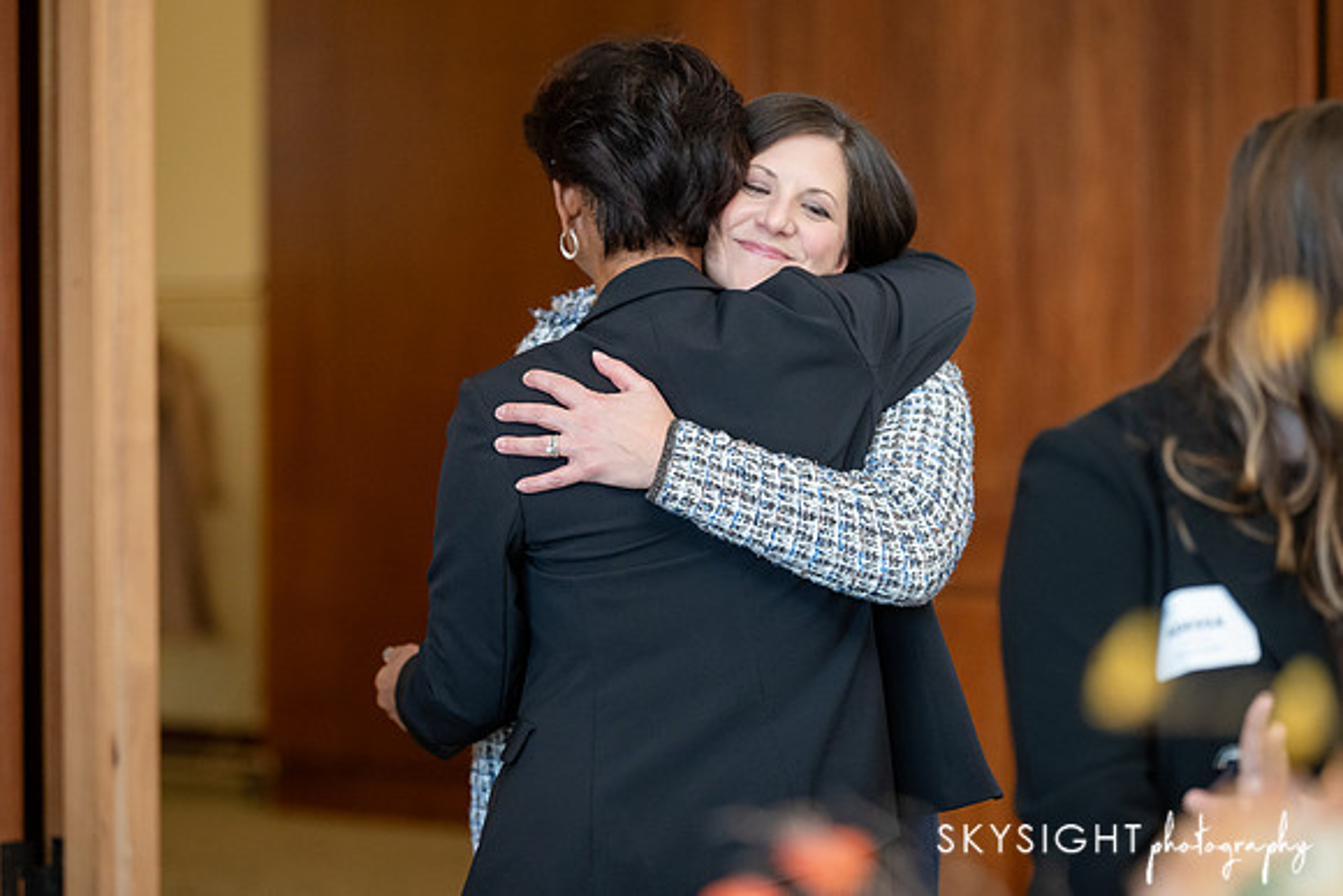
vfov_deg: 10.8
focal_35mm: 128
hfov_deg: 16.1
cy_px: 448
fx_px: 4761
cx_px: 672
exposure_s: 1/1000
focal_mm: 125
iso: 3200
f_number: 2.8
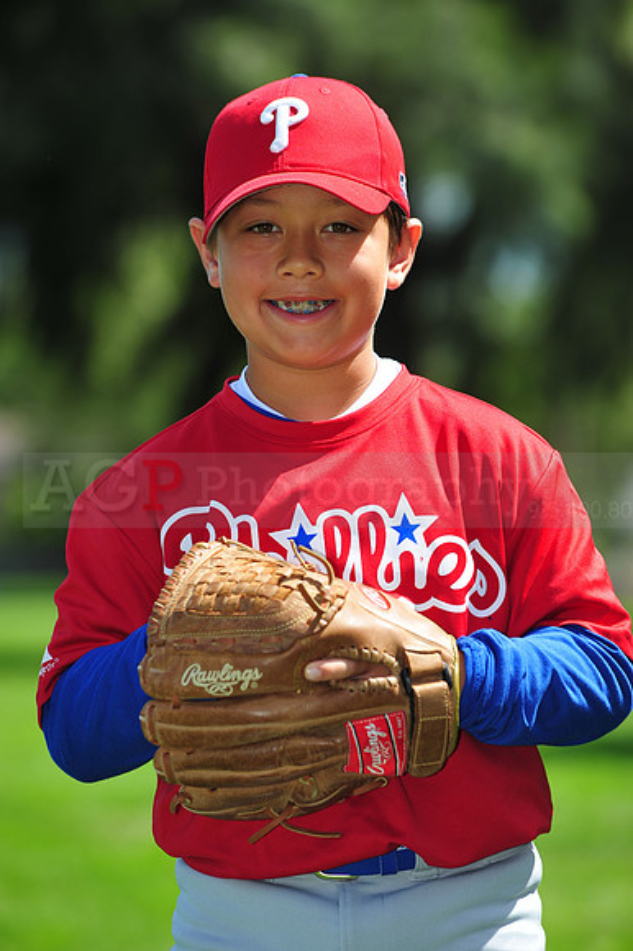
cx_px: 316
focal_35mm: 200
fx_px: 5281
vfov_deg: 10.3
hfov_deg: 6.9
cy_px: 476
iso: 200
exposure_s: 1/500
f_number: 5.6
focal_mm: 200
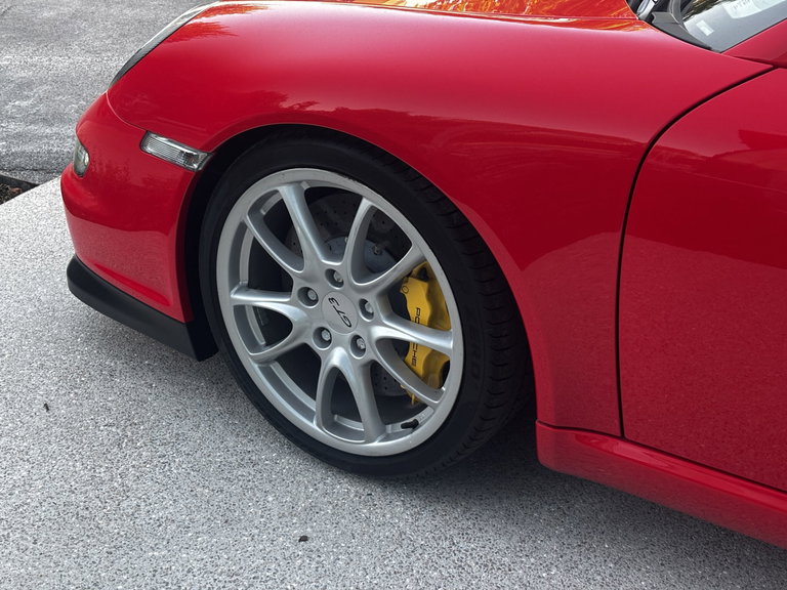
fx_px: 1182
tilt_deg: -27.1
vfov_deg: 28.0
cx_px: 394
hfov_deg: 36.8
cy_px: 295
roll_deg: -0.6
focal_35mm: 52
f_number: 1.6
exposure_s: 1/50
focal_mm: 5.96
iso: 160
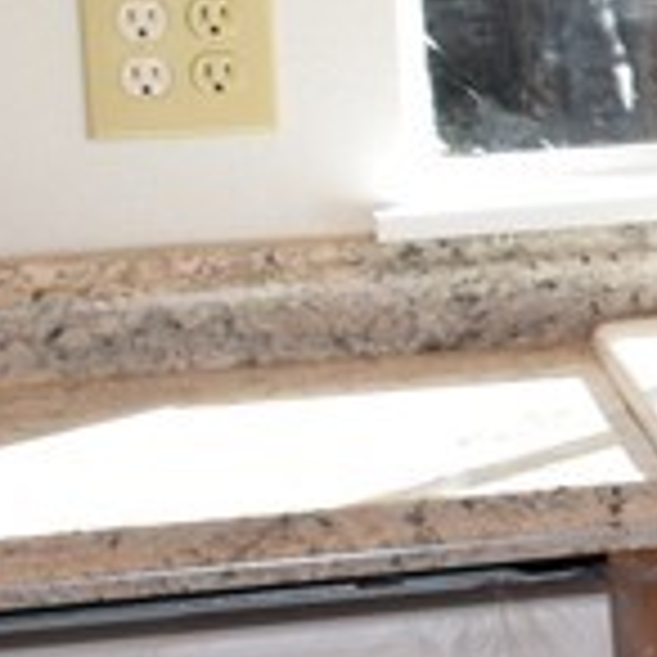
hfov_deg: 8.9
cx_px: 1807
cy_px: 290
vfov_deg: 10.3
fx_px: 3650
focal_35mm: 170
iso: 640
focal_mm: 18
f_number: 5.6
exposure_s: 1/125
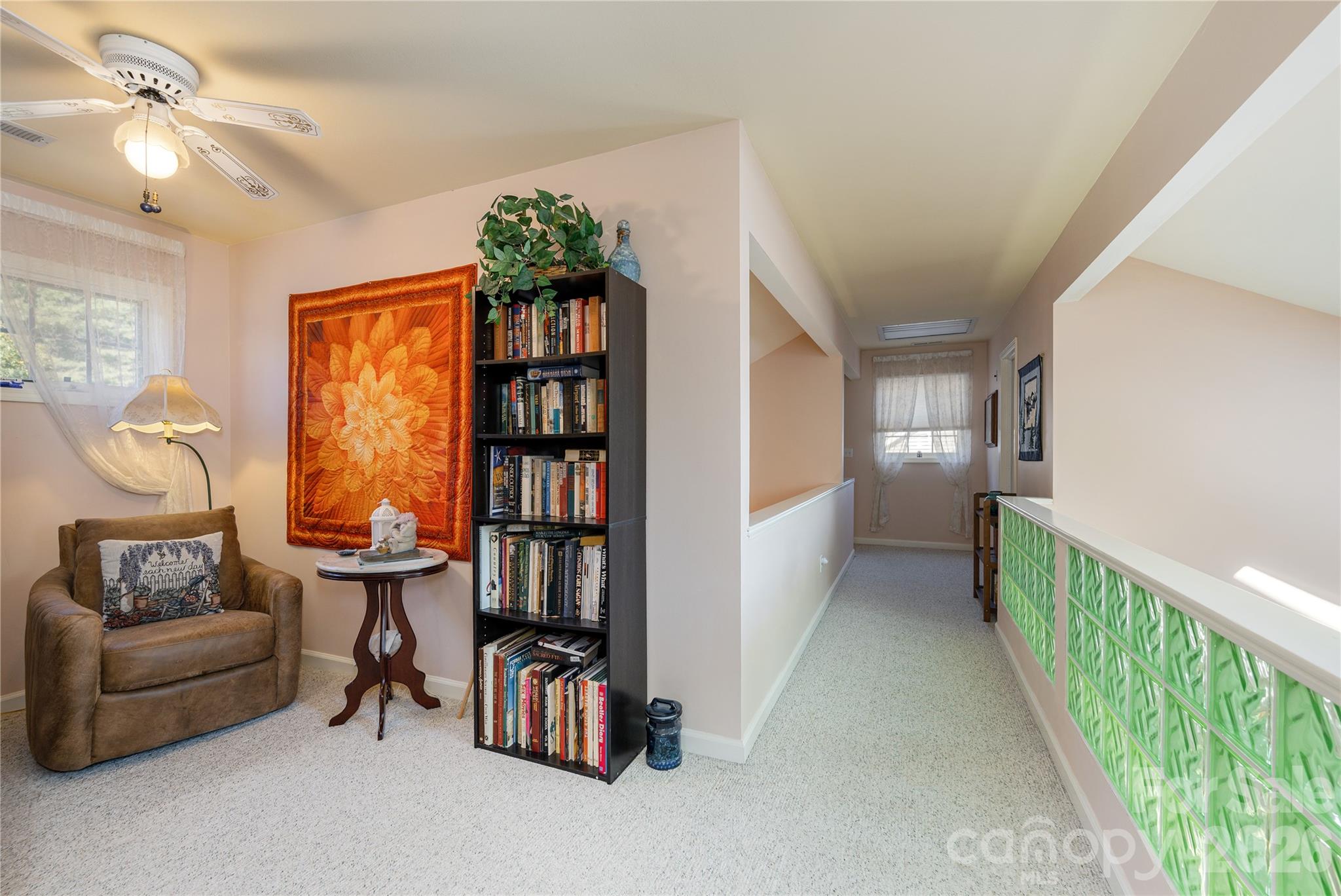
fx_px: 522
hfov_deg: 104.2
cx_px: 670
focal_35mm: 14
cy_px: 448
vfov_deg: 81.3
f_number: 7.1
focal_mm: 14
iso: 320
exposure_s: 1/30
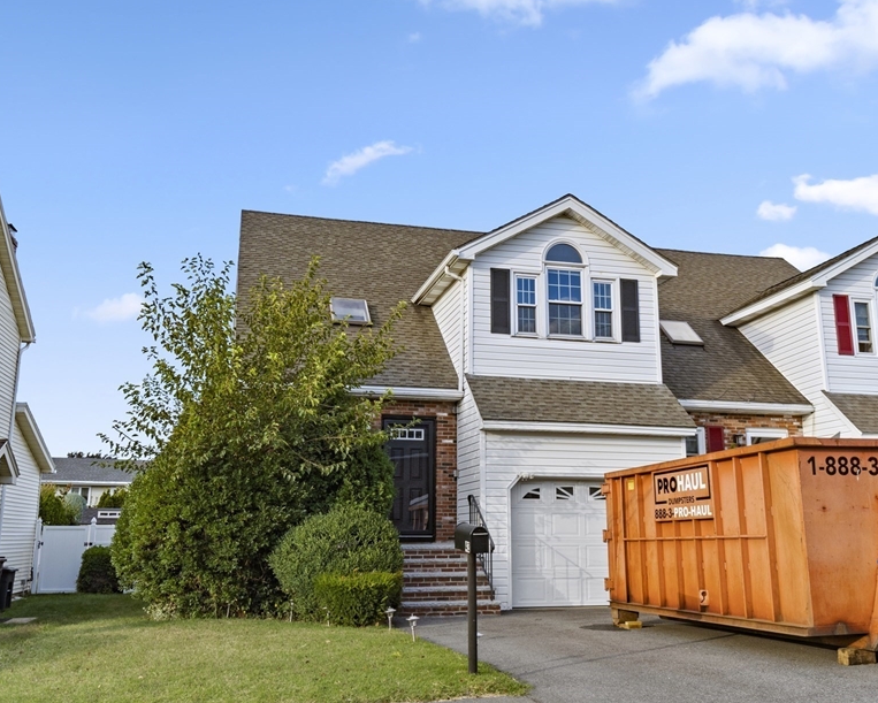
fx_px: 884
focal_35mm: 34
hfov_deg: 52.8
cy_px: 343
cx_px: 473
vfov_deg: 43.4
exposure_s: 1/125
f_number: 9
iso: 100
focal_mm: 18
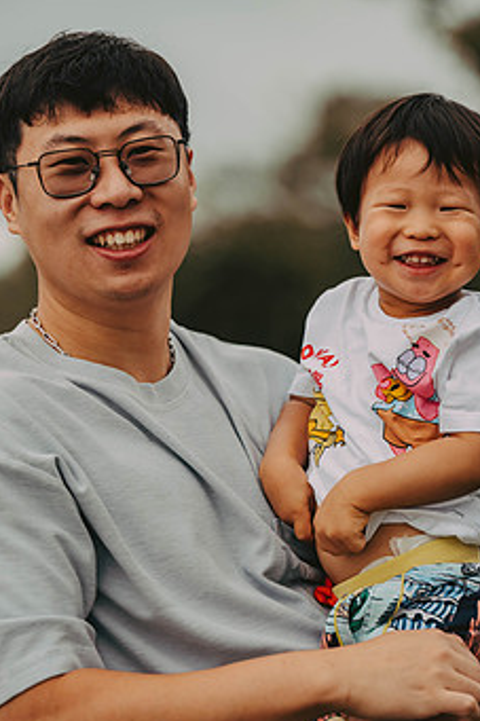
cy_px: 366
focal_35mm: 165
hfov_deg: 8.3
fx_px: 3303
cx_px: 245
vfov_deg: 12.5
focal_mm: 125
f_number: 2.8
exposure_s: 1/1250
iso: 640
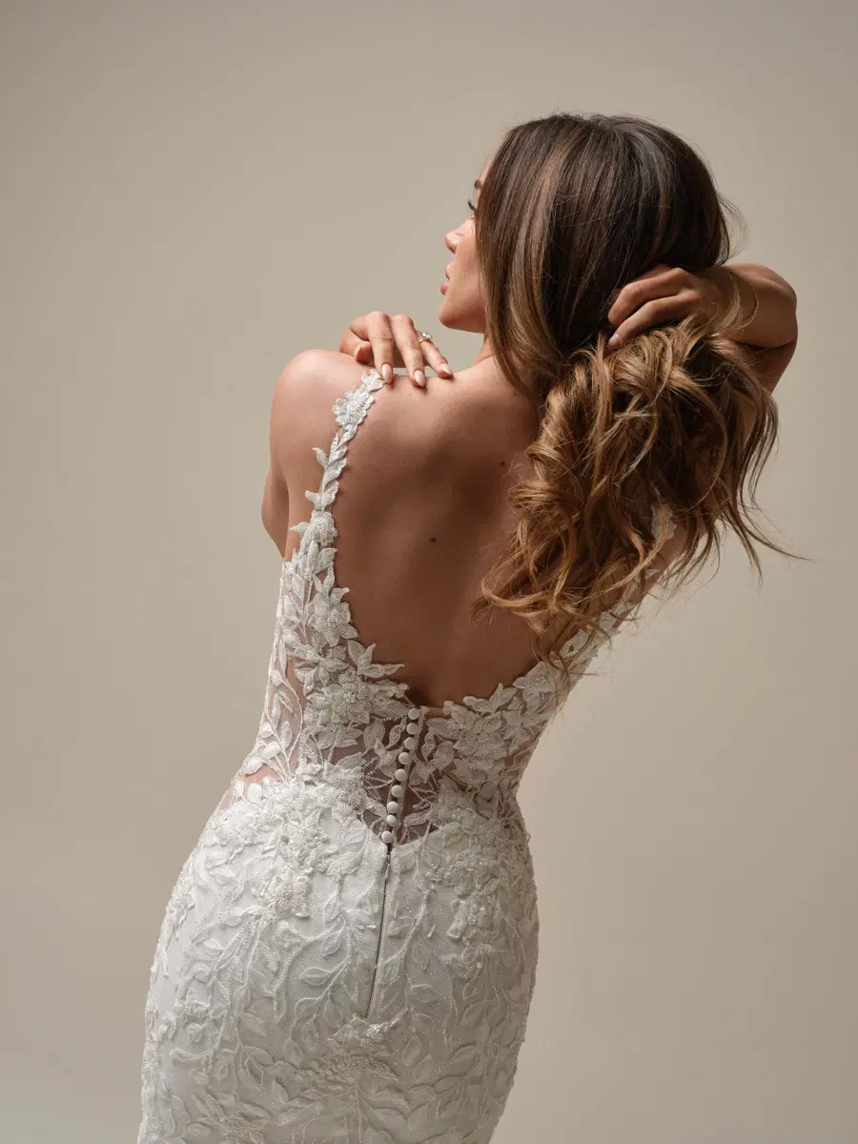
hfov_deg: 24.0
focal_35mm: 61
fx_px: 2016
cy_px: 572
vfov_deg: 31.7
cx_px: 429
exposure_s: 1/125
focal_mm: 76.5
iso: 1000
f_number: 10
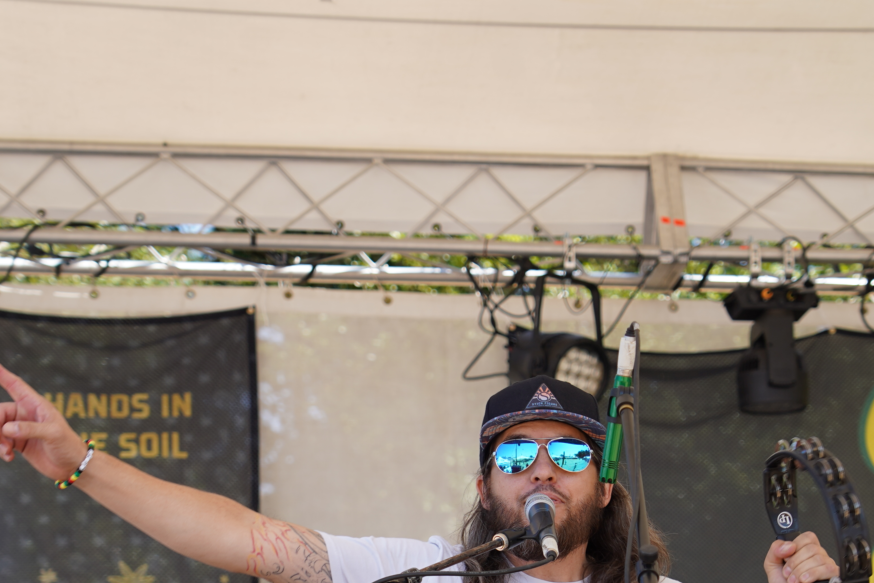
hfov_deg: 15.3
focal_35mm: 134
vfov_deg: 10.2
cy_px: 540
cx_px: 467
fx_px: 3253
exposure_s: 1/200
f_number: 4.5
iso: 100
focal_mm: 69
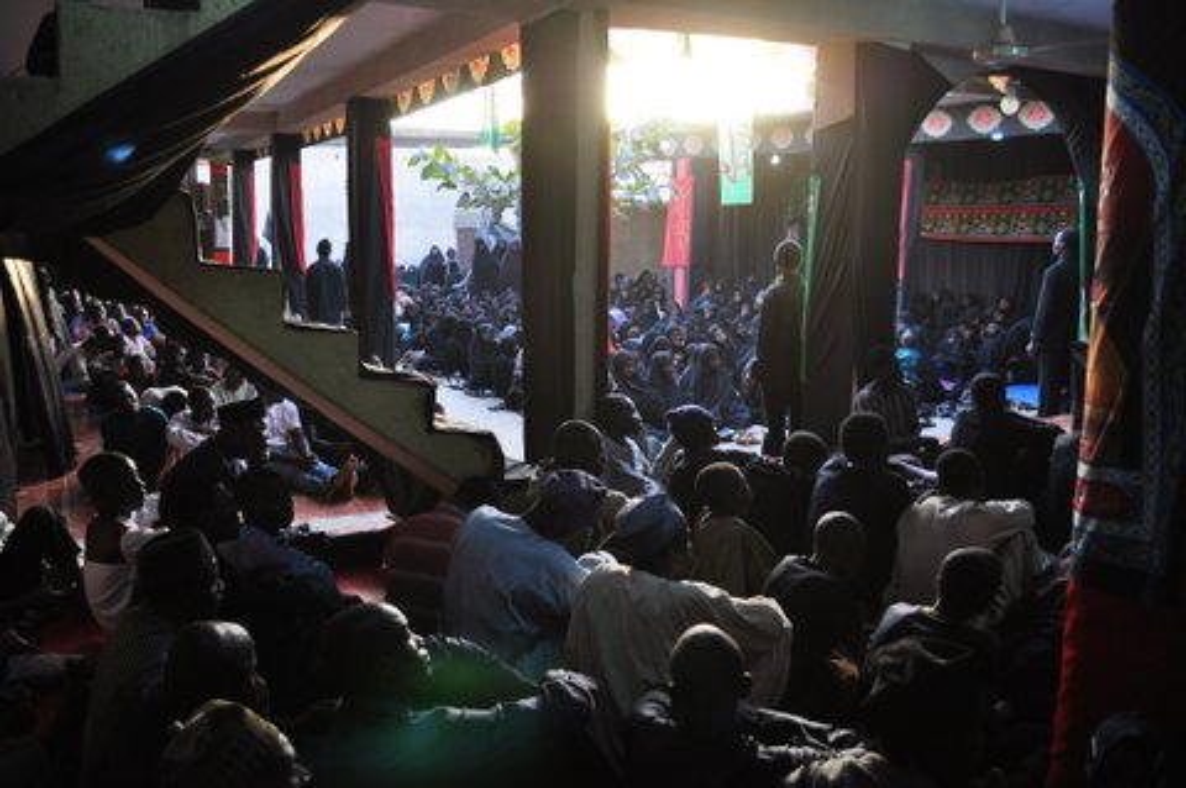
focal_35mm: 33
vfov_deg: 39.9
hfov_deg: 57.3
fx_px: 1086
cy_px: 394
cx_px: 593
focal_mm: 22
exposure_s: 1/50
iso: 400
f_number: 3.8
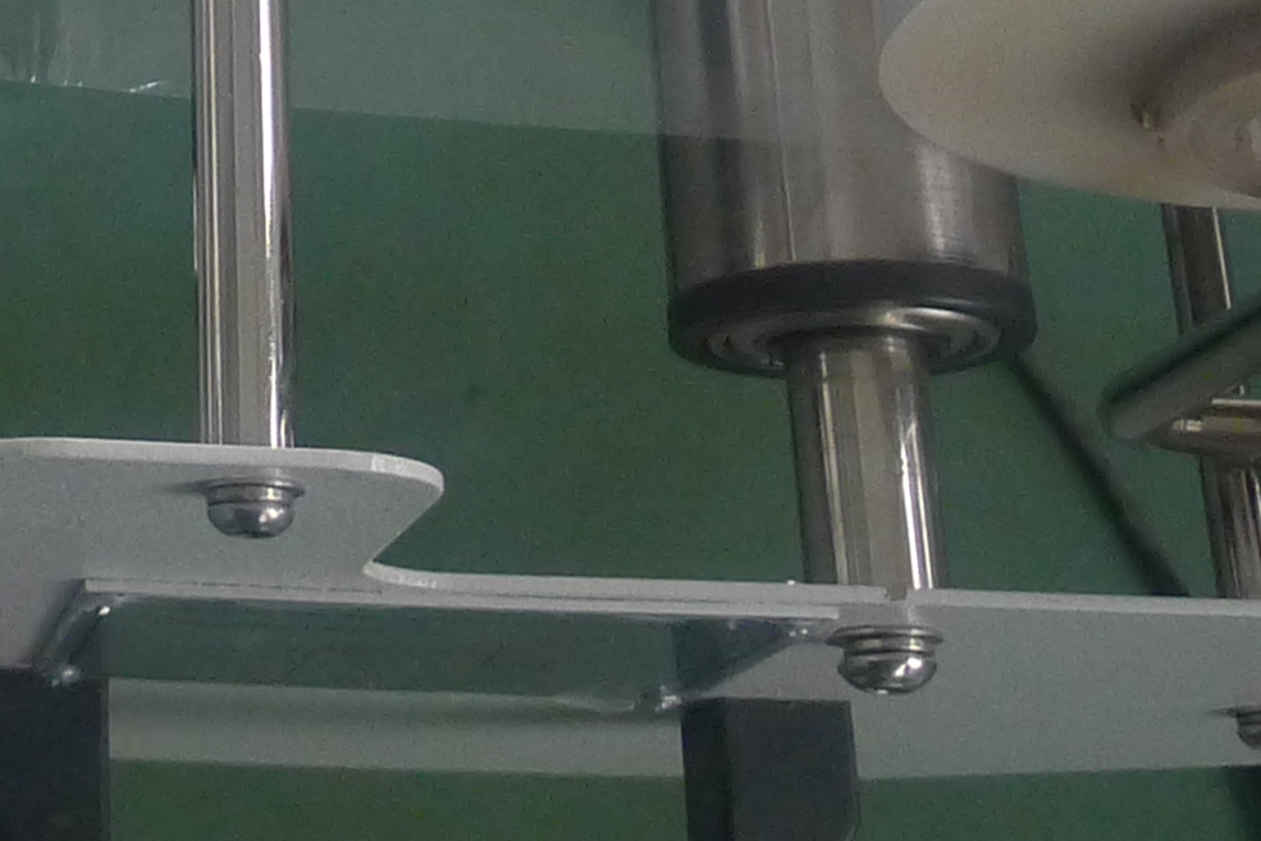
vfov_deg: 13.3
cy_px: -694
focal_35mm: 92
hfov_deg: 21.0
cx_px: -152
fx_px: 3223
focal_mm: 5.1
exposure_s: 1/60
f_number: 2
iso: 400
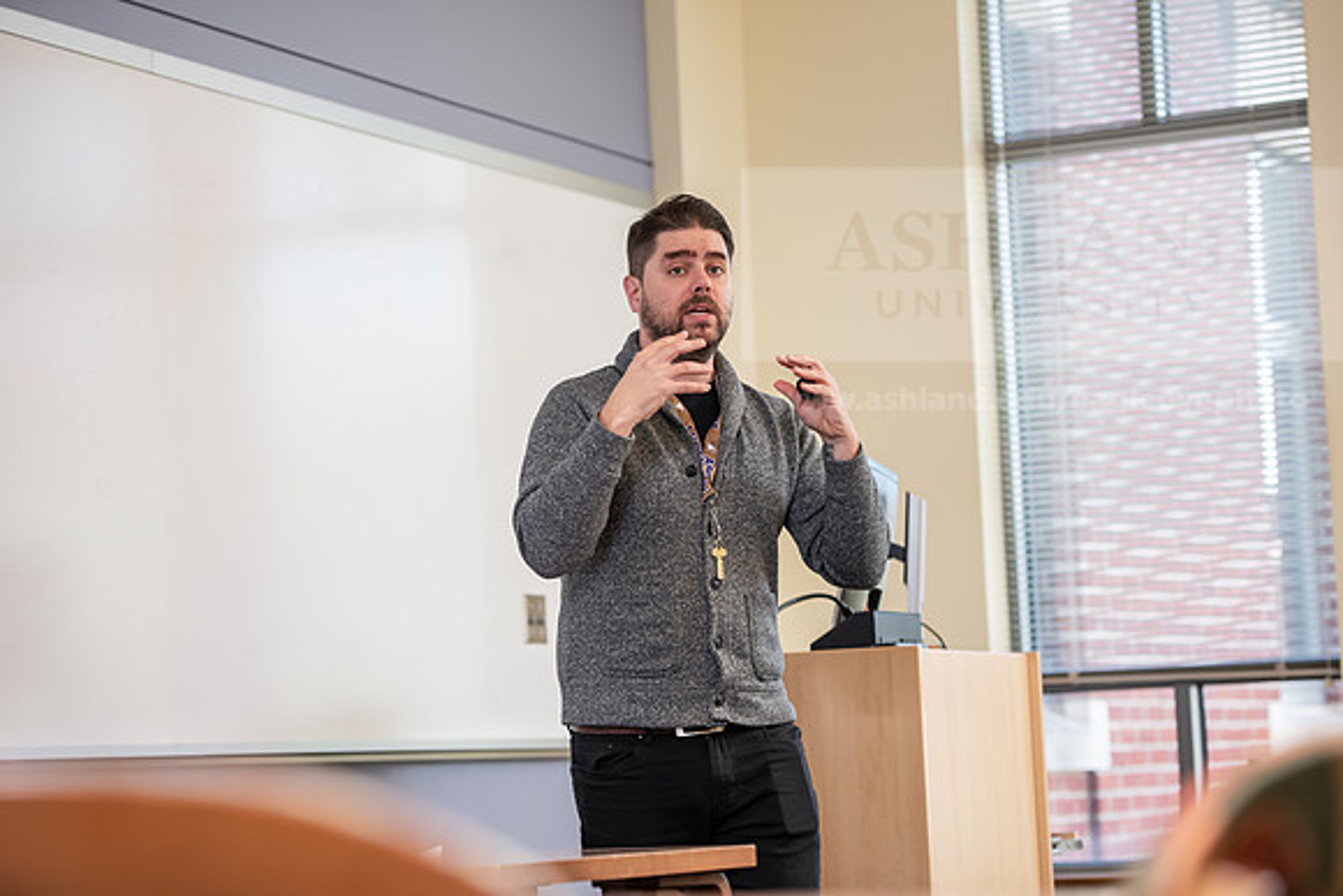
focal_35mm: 102
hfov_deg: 20.0
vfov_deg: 13.4
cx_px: 672
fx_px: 3806
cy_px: 448
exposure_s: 1/200
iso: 640
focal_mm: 102
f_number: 3.2
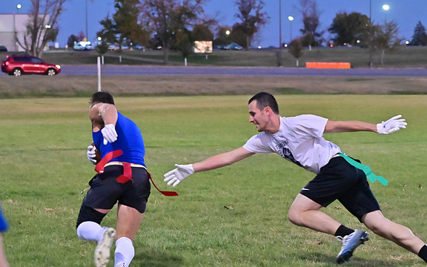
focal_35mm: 120
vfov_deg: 10.9
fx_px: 1396
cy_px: 135
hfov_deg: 17.4
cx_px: 214
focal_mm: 78
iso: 6400
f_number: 4
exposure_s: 1/500
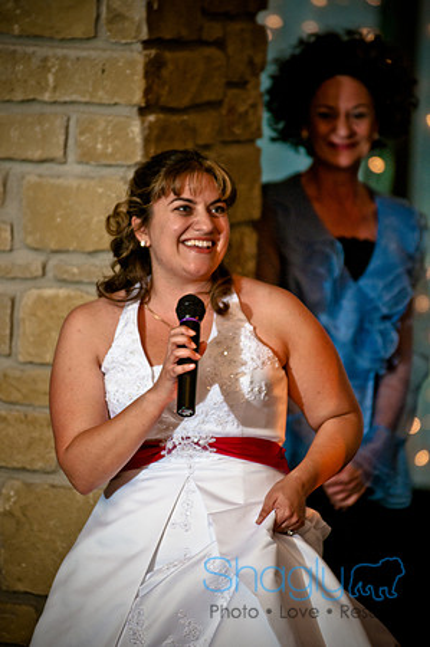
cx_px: 215
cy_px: 324
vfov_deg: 6.9
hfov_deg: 4.6
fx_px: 5387
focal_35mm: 300
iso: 400
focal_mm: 200
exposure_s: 1/200
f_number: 2.8
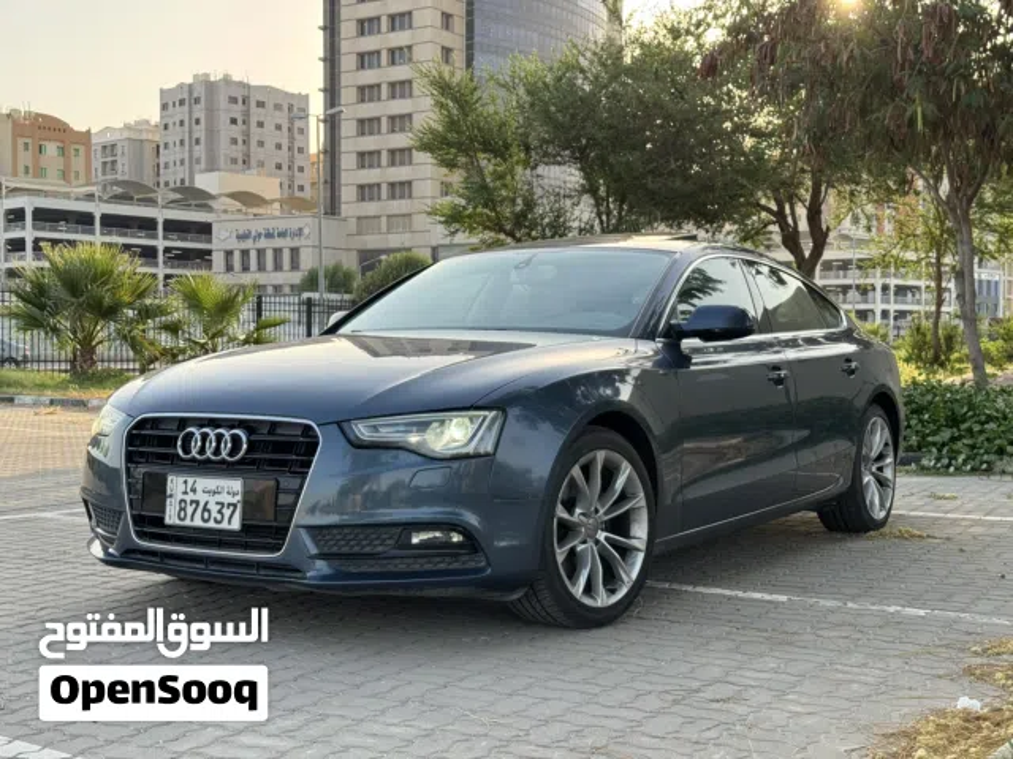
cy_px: 380
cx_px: 506
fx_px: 1405
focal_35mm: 48
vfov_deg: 30.3
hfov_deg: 39.7
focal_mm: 6.76
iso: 64
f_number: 1.78
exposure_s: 1/572
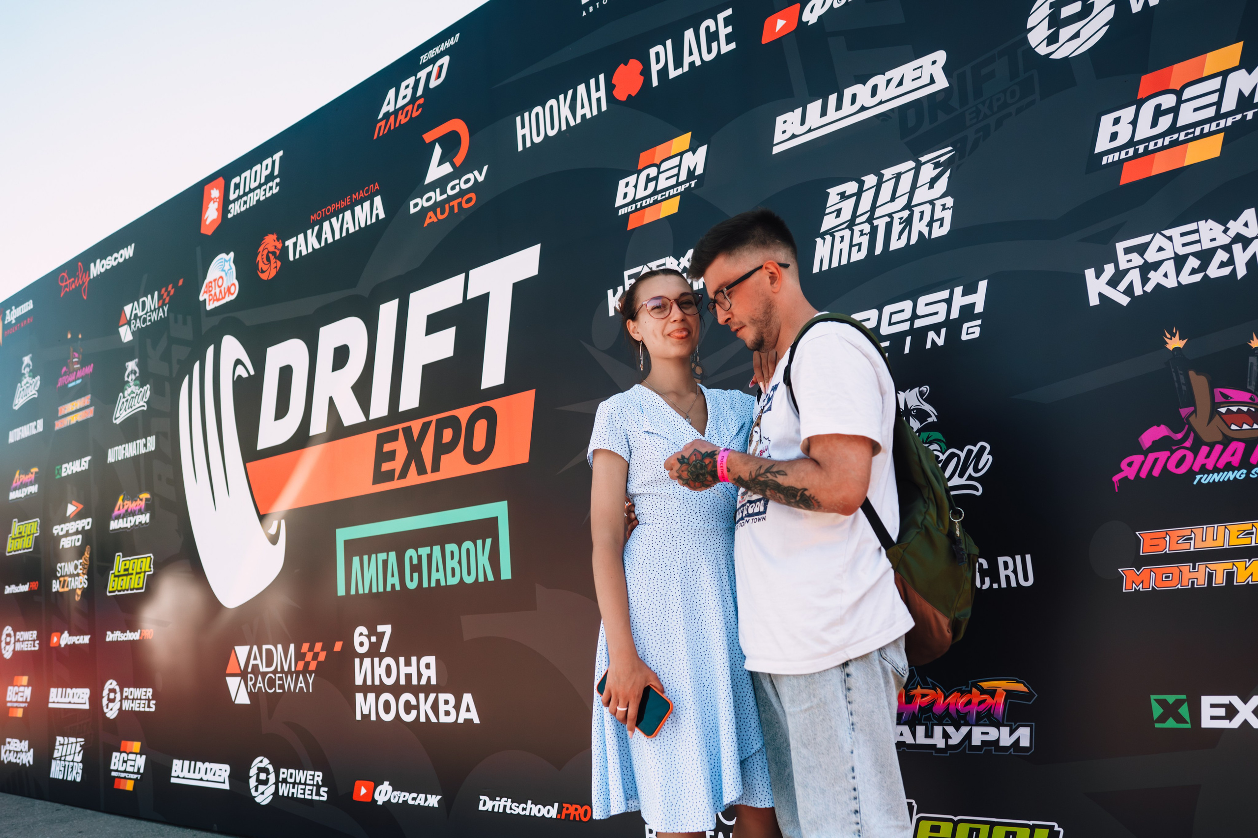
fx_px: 896
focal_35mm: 26
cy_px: 448
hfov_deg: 70.1
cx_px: 659
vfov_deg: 50.1
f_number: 2.8
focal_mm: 24
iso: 1800
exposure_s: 1/8000
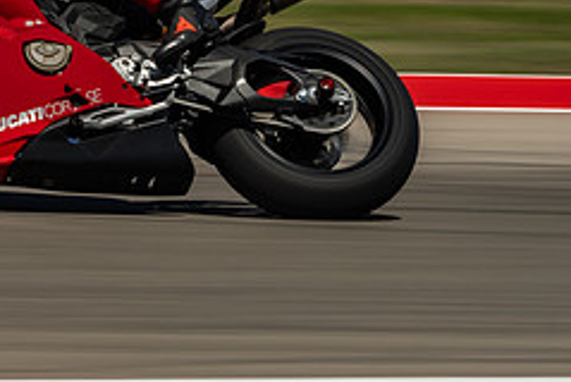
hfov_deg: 2.9
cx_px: -84
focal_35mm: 715
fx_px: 11354
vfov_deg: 1.9
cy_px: -73
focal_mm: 196.6
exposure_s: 1/100
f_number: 16
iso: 160
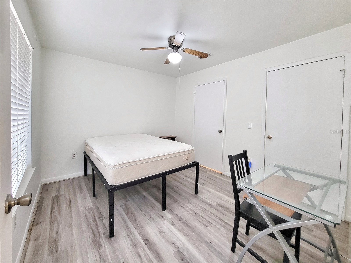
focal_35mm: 13
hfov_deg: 106.2
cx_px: 176
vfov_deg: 89.9
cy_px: 132
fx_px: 132
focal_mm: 2.2
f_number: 2.2
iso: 250
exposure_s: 1/60
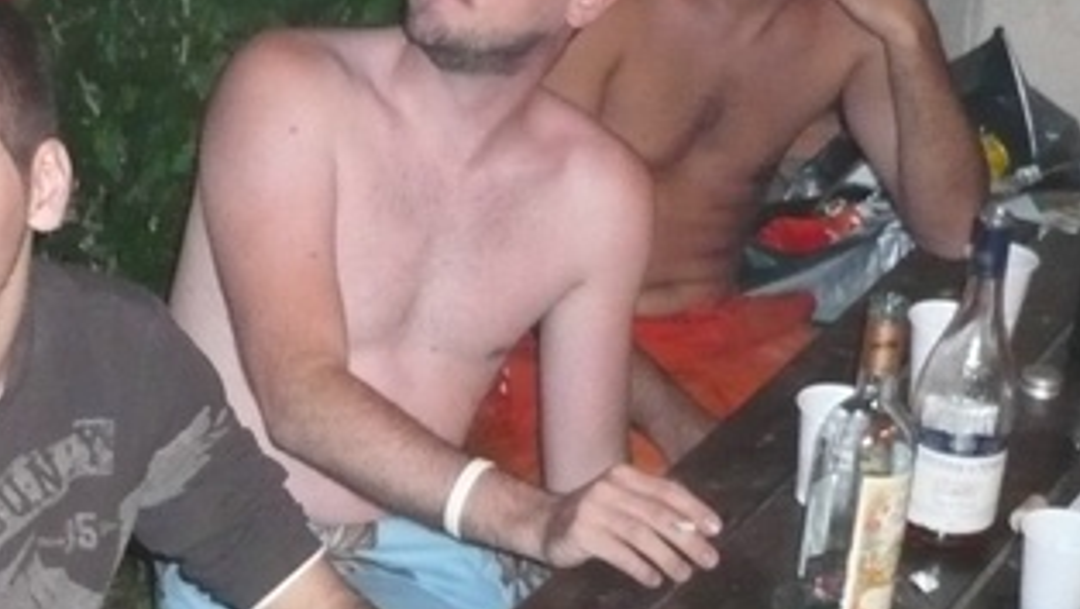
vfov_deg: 12.5
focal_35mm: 97
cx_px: -41
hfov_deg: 21.1
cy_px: 337
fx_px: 2779
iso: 500
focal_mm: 5.8
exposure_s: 1/30
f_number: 2.8
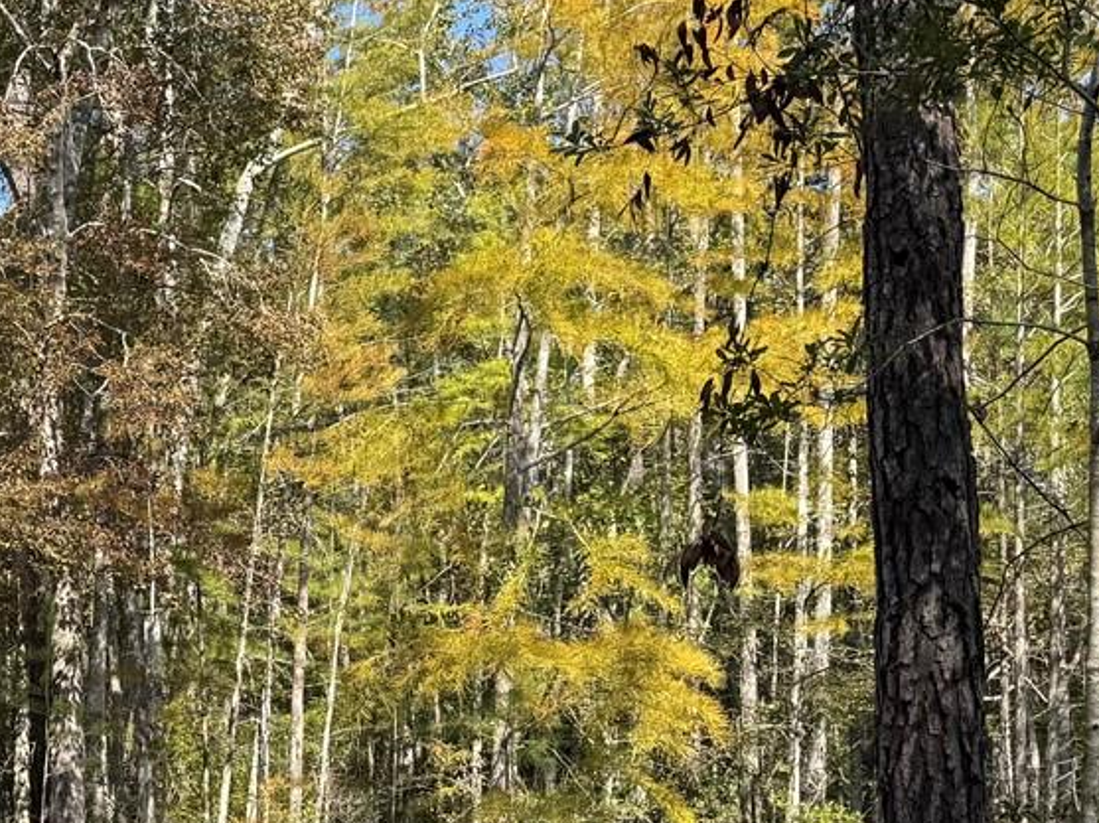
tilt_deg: +5.2
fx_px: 2189
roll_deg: -2.9
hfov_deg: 25.3
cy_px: 580
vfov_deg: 21.2
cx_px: -229
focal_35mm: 69
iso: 80
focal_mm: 6.76
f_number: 1.78
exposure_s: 1/1818
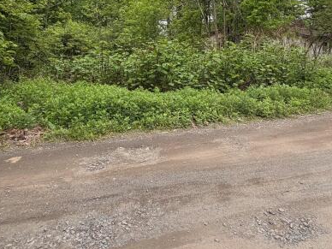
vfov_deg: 48.3
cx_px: 175
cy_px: 32
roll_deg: -1.0
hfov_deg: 67.3
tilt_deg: +1.1
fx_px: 249
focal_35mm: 26
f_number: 2.2
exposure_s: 1/734
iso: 40
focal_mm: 2.22
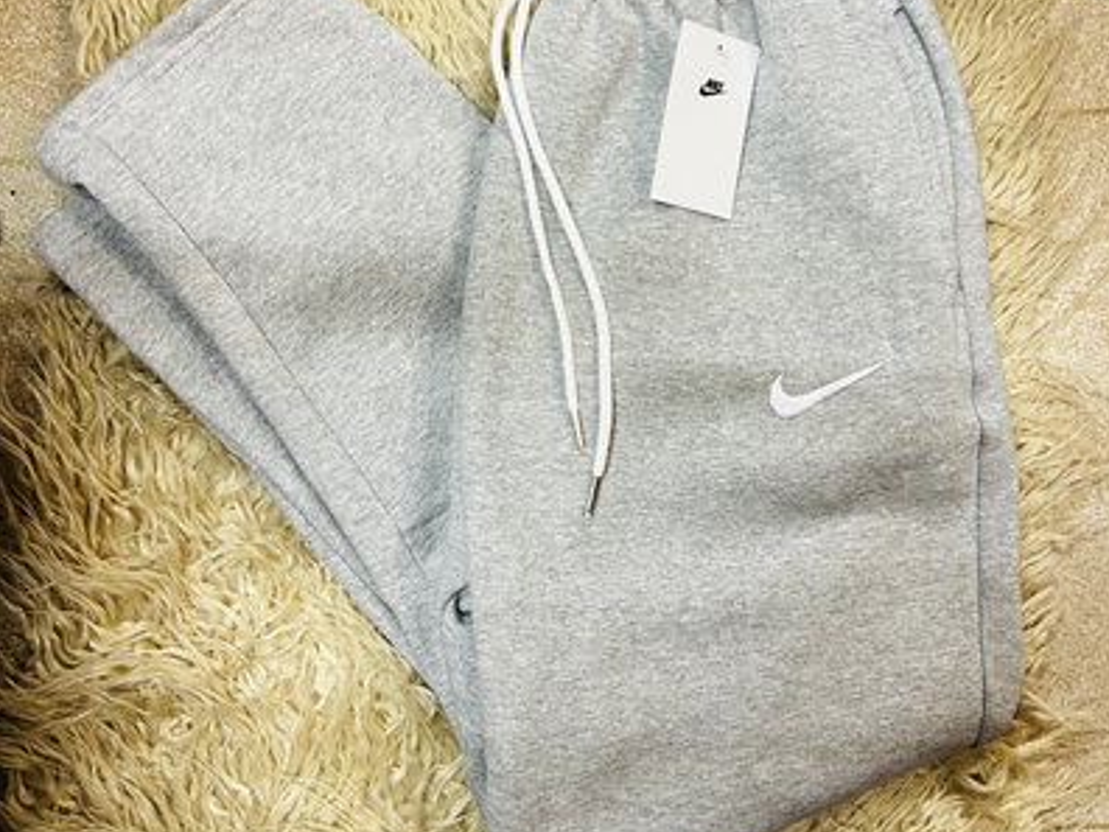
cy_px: 312
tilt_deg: -85.6
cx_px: 557
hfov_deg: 52.6
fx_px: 1121
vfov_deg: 40.4
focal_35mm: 35
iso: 400
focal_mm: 5.7
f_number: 1.5
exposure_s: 1/33
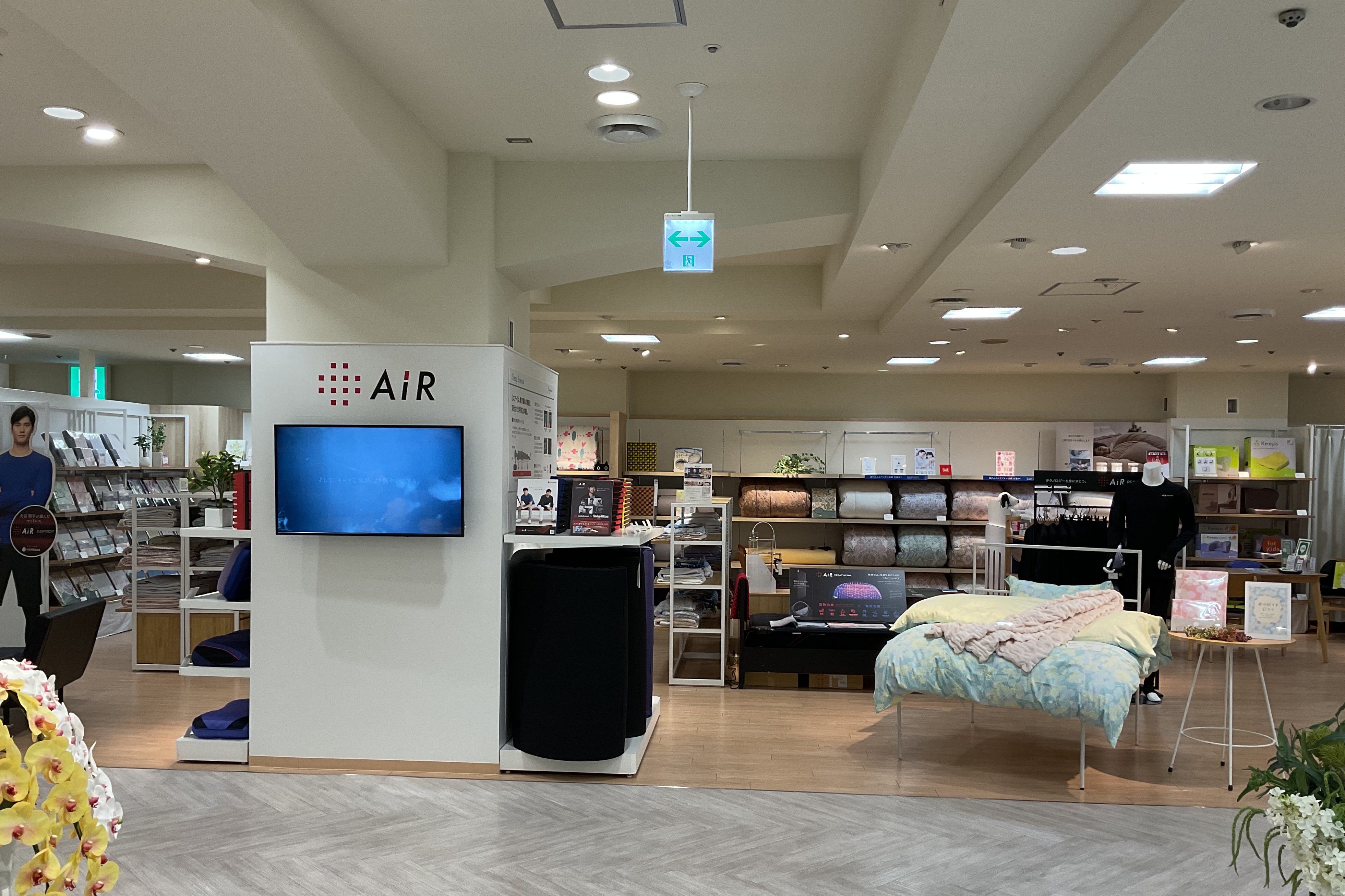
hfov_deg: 60.3
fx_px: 1158
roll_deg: -0.1
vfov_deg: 42.3
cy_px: 499
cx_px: 659
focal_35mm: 31
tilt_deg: -2.0
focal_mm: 3
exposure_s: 1/120
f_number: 1.8
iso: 64
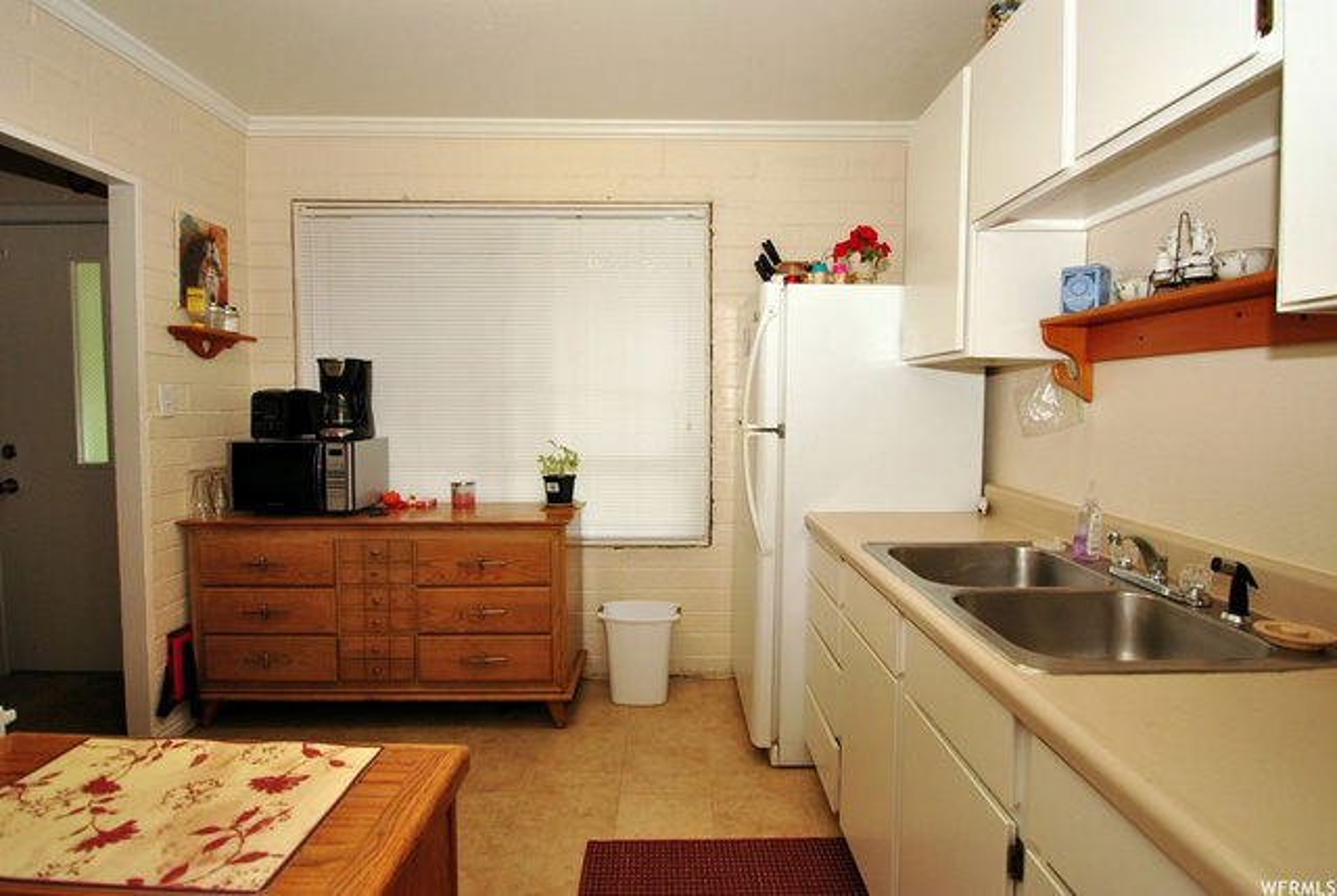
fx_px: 614
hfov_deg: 94.9
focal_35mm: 16
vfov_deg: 72.3
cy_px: 448
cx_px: 668
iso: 200
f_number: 4.5
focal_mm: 11
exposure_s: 1/125
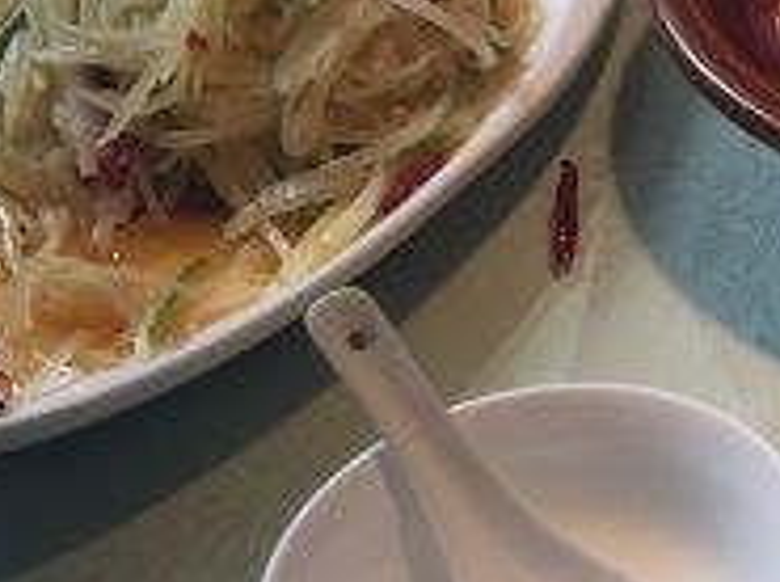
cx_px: 1181
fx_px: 2474
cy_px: 280
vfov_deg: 13.4
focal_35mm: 110
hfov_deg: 16.3
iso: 40
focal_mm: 4.15
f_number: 2.2
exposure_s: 1/100
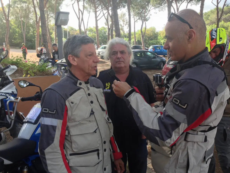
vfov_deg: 42.9
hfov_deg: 55.4
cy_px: 86
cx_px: 115
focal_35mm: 33
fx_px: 219
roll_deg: +0.2
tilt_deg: -9.7
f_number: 2.4
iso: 50
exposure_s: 1/189
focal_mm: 4.12
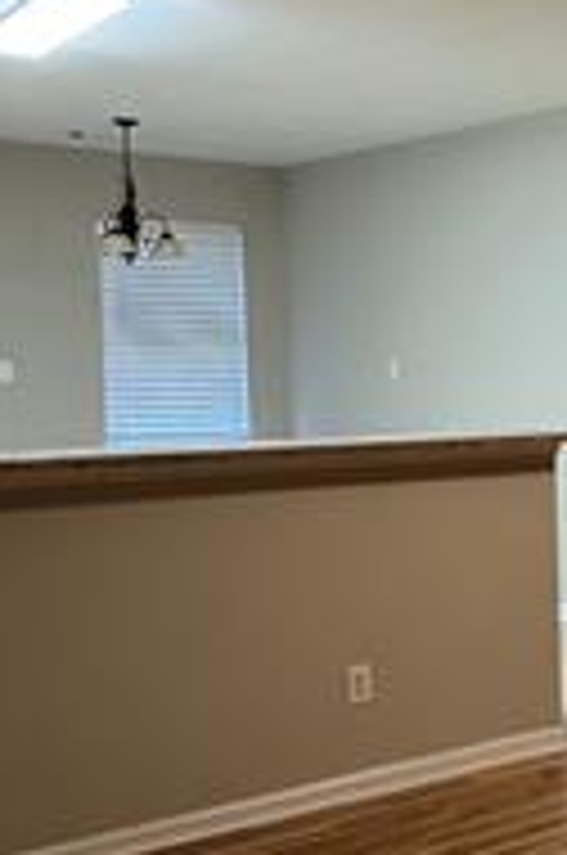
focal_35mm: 59
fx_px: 1399
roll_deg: +0.4
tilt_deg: -3.6
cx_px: 932
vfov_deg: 34.0
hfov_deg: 19.1
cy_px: 450
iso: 250
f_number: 2.2
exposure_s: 1/60
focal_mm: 2.22
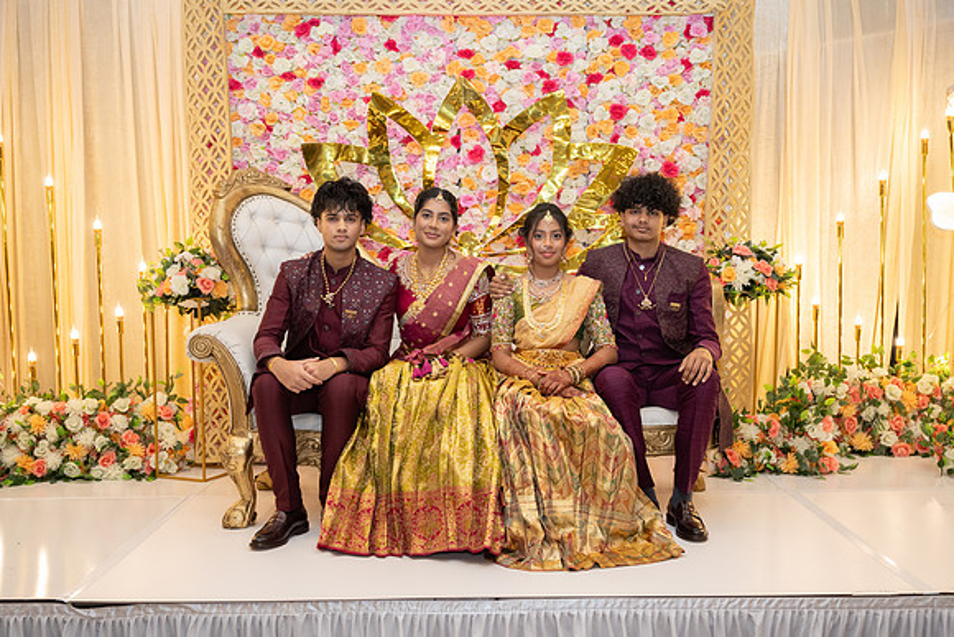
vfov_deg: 35.6
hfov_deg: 51.4
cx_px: 477
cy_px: 318
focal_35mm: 37
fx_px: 990
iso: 1000
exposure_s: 1/160
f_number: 3.5
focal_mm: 37
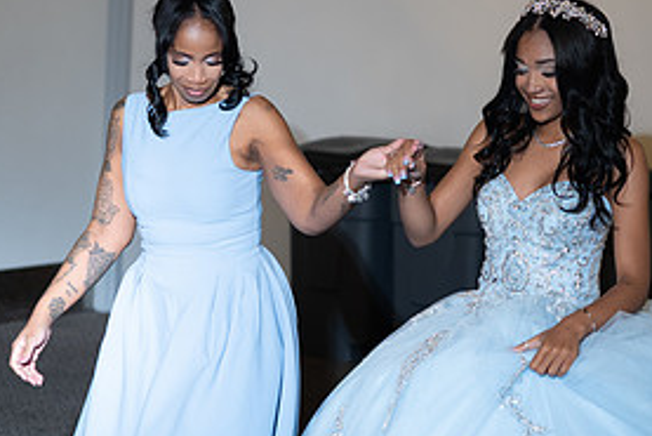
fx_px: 1975
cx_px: 443
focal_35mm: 109
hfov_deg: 18.7
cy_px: 147
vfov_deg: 12.6
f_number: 2
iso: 640
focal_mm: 50
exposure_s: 1/125
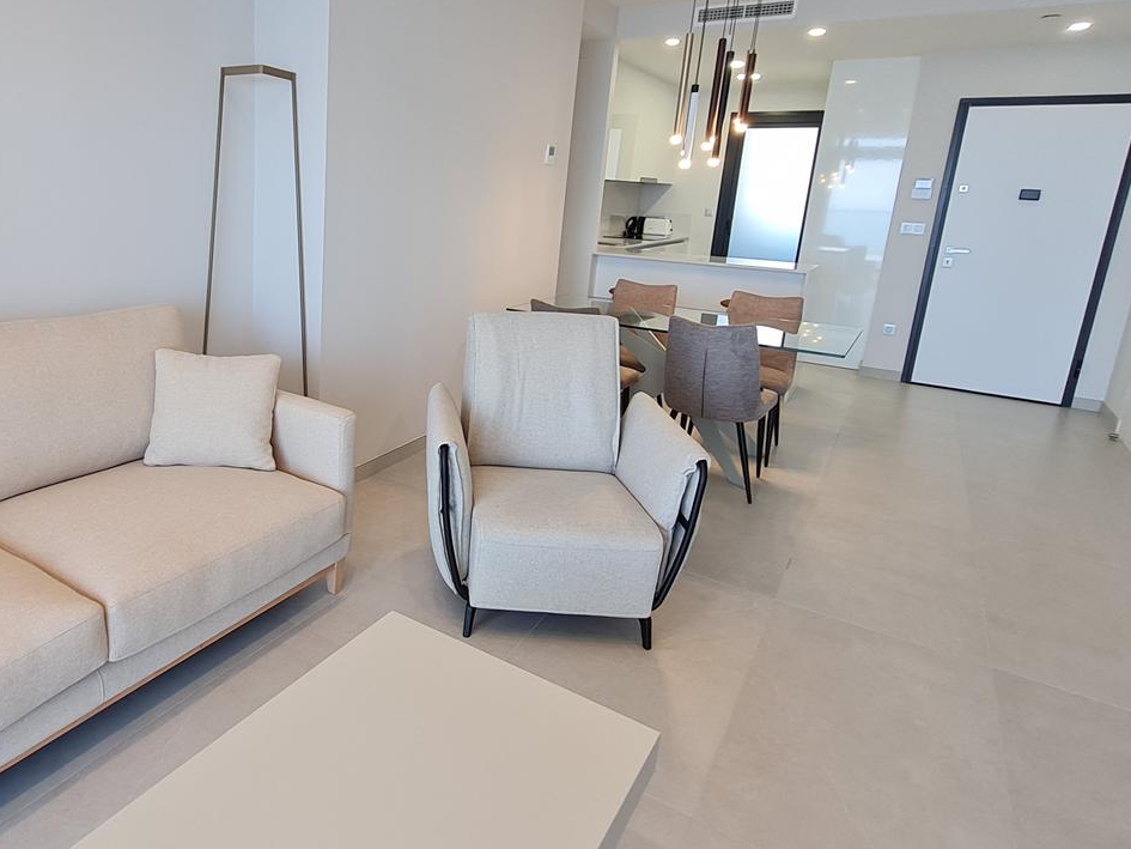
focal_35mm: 22
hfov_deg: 73.8
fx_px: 719
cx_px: 366
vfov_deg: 60.9
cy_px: 370
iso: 64
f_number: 2.2
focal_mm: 1.74
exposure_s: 1/50
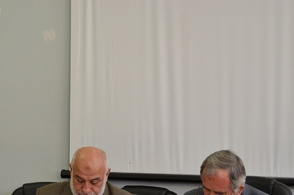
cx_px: 76
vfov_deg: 15.8
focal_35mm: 86
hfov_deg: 23.4
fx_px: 702
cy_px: 161
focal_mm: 32
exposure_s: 1/30
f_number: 4.8
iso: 400
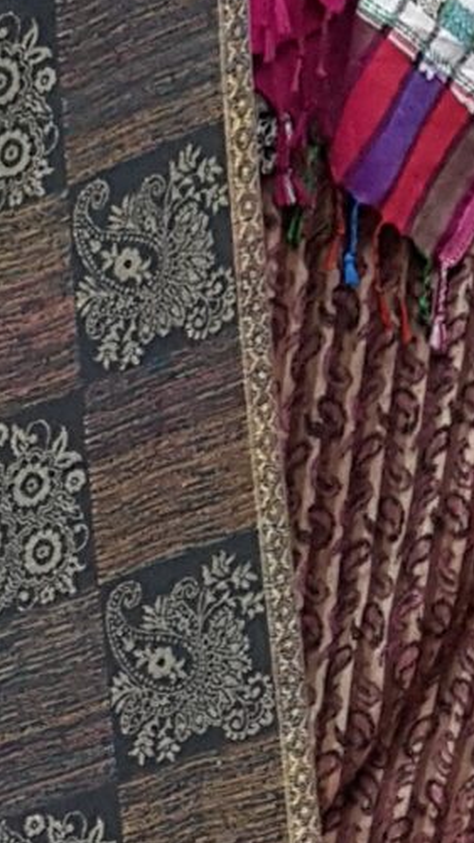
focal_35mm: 145
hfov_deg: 8.0
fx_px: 3242
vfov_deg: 13.2
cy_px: 1592
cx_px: -493
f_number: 1.7
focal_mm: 4.2
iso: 200
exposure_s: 1/17
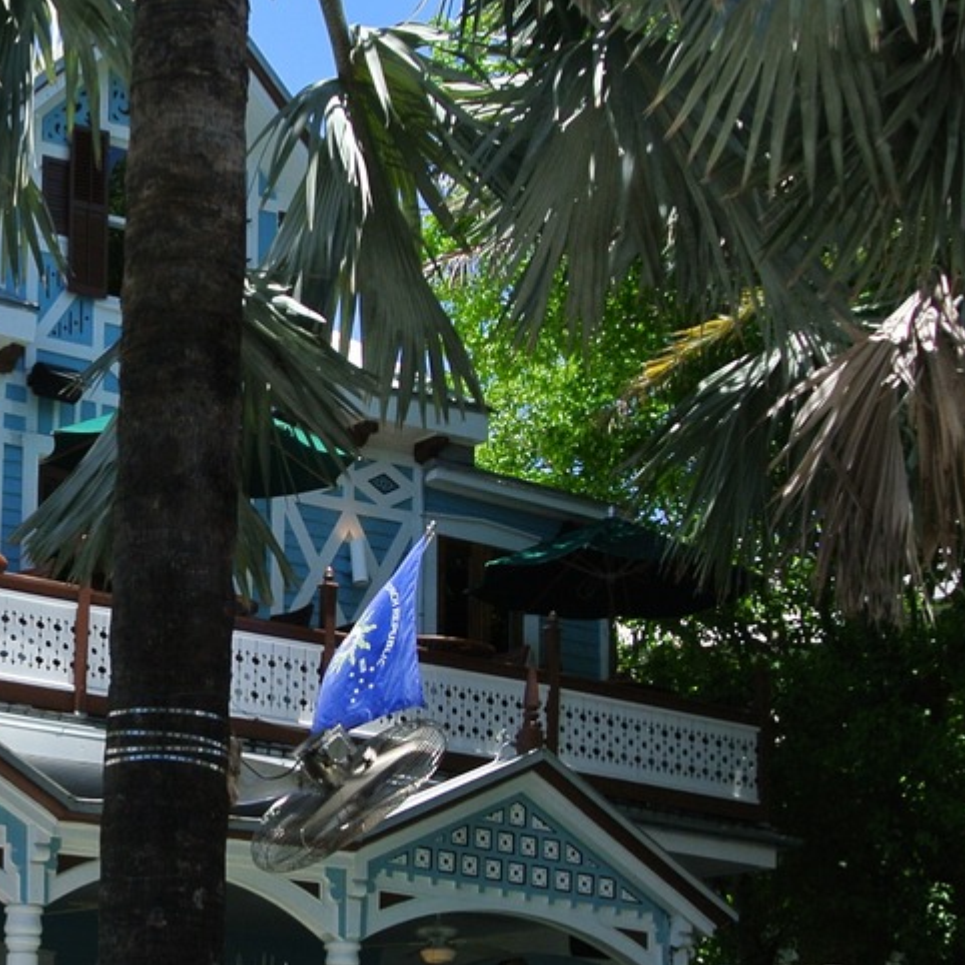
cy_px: 892
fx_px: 3028
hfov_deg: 17.6
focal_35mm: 96
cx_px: -62
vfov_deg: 17.8
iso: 100
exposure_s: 1/500
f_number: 4.5
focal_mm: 12.7
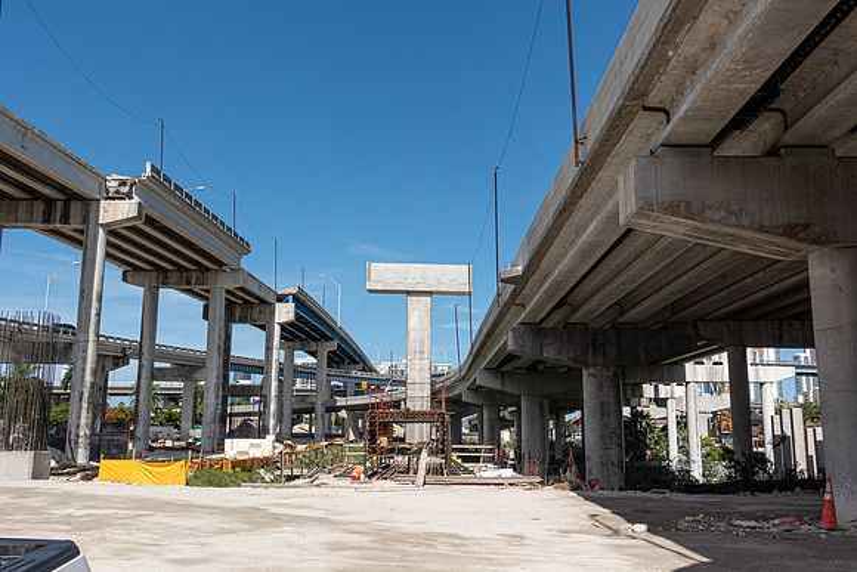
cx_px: 428
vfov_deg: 40.0
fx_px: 786
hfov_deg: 57.2
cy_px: 286
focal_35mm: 33
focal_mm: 11.93
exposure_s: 1/500
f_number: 7.1
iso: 125
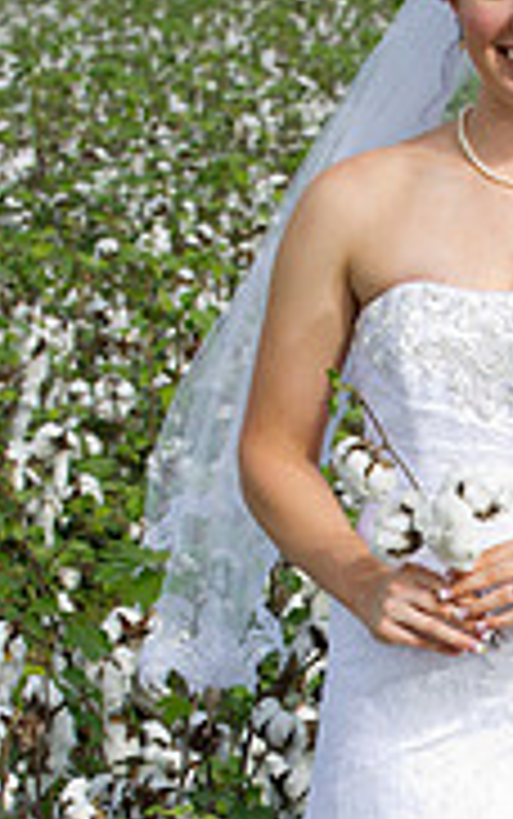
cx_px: 520
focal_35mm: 201
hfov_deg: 6.5
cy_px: 738
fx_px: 4489
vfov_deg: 10.4
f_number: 8
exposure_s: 1/160
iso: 200
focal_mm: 80
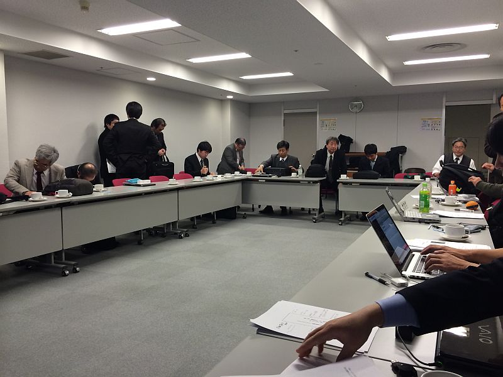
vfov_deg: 46.8
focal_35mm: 30
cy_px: 188
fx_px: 436
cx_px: 252
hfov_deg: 60.0
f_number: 2.2
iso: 40
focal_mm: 4.12
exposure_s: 1/30
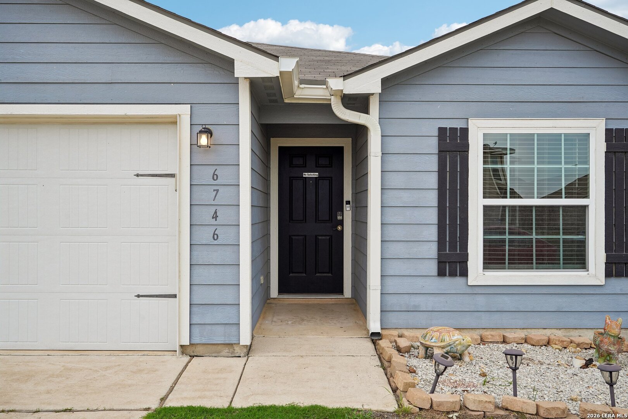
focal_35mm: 28
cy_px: 210
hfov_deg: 64.6
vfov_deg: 45.7
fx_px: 497
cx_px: 314
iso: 100
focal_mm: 28.5
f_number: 8
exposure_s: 1/125
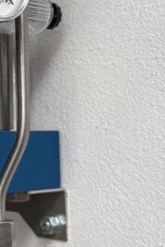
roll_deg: -0.1
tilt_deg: +1.9
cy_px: 103
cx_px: -52
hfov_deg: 13.7
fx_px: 658
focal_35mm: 96
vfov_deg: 21.2
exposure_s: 1/121
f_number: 1.78
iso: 125
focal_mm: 6.76
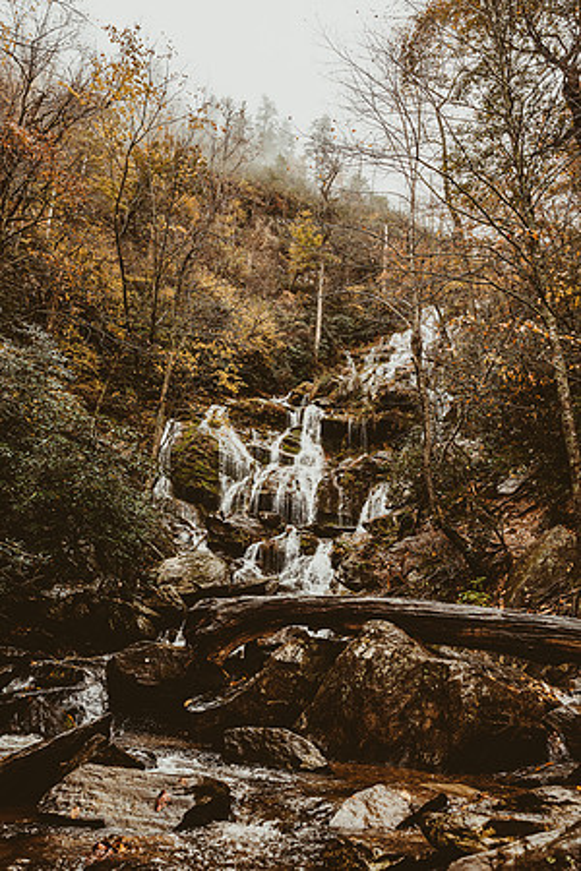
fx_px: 702
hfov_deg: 45.0
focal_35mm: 29
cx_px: 290
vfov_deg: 63.7
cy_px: 436
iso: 800
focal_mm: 29
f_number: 5.6
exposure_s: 1/400
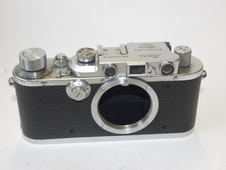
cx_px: 113
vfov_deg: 24.4
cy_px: 85
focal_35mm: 60
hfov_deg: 32.2
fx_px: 392
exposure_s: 1/50
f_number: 10
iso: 800
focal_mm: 30
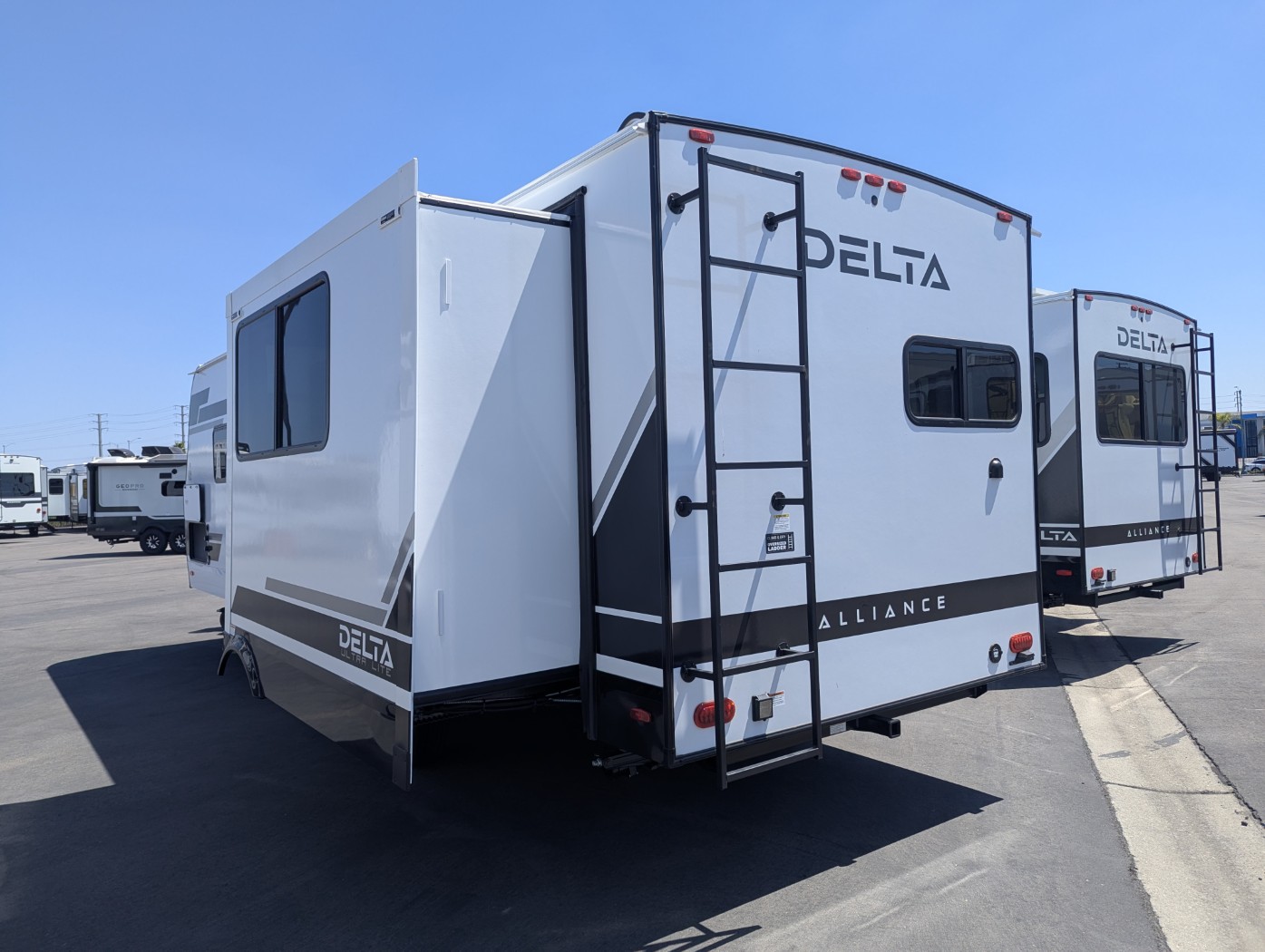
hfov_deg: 71.5
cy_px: 476
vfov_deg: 56.9
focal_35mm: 24
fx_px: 878
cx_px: 632
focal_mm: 6.81
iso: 49
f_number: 1.85
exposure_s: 1/1715
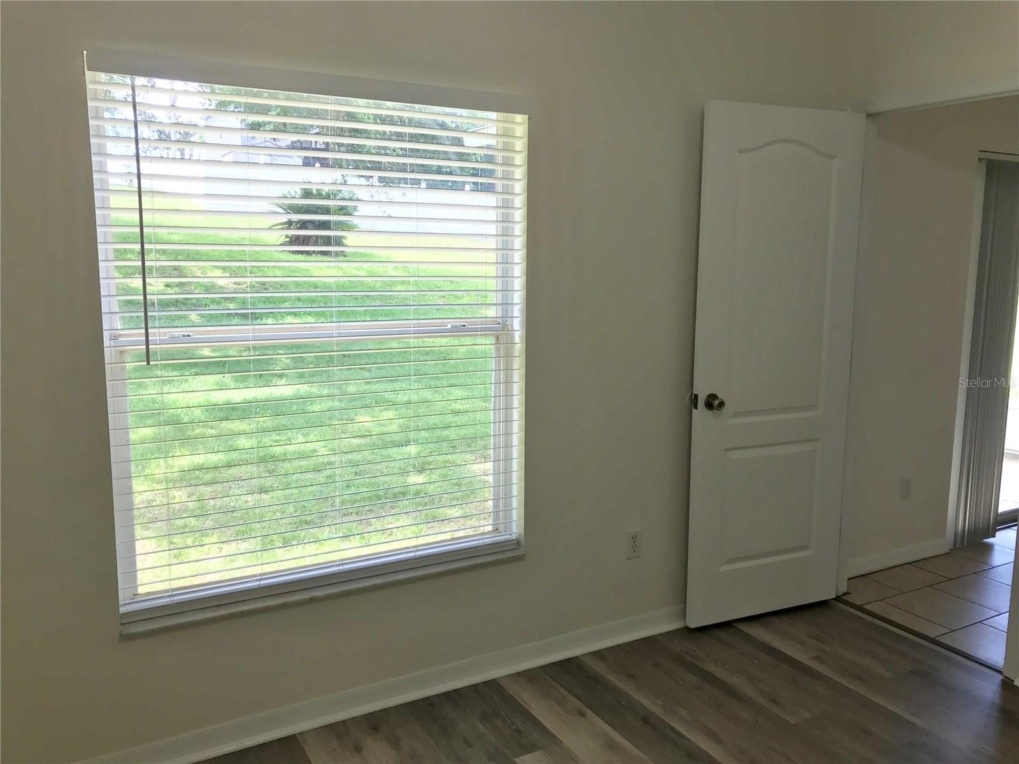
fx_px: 824
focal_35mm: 28
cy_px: 382
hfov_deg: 63.4
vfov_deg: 49.7
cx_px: 510
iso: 32
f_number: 1.8
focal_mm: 3.99
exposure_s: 1/120
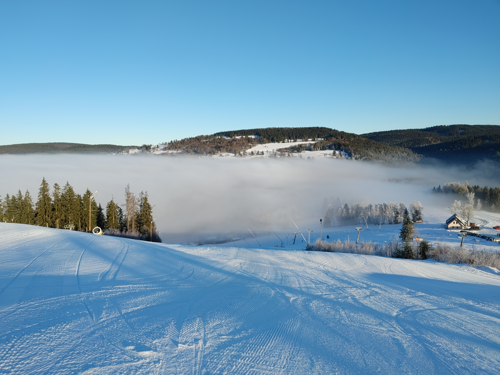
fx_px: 376
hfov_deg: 67.3
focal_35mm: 26
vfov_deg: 53.1
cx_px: 250
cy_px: 188
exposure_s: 1/1370
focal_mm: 4.81
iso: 50
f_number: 1.8
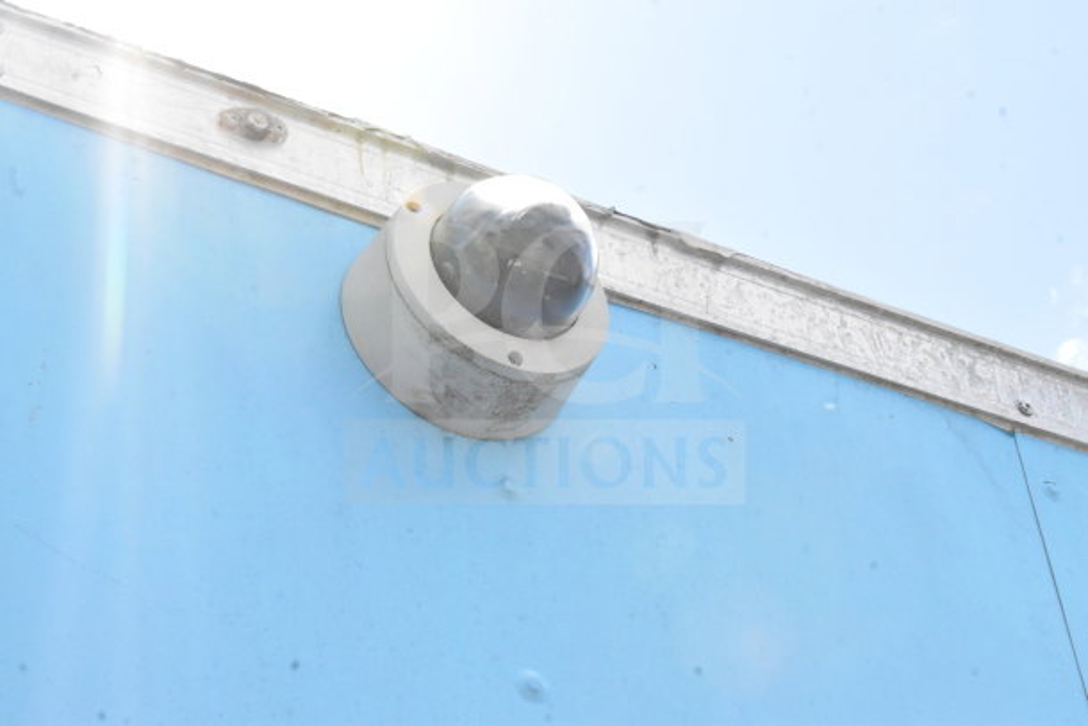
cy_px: 363
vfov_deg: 17.5
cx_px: 544
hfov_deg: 26.0
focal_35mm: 78
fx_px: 2358
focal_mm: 52
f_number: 20
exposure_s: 1/1600
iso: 6400
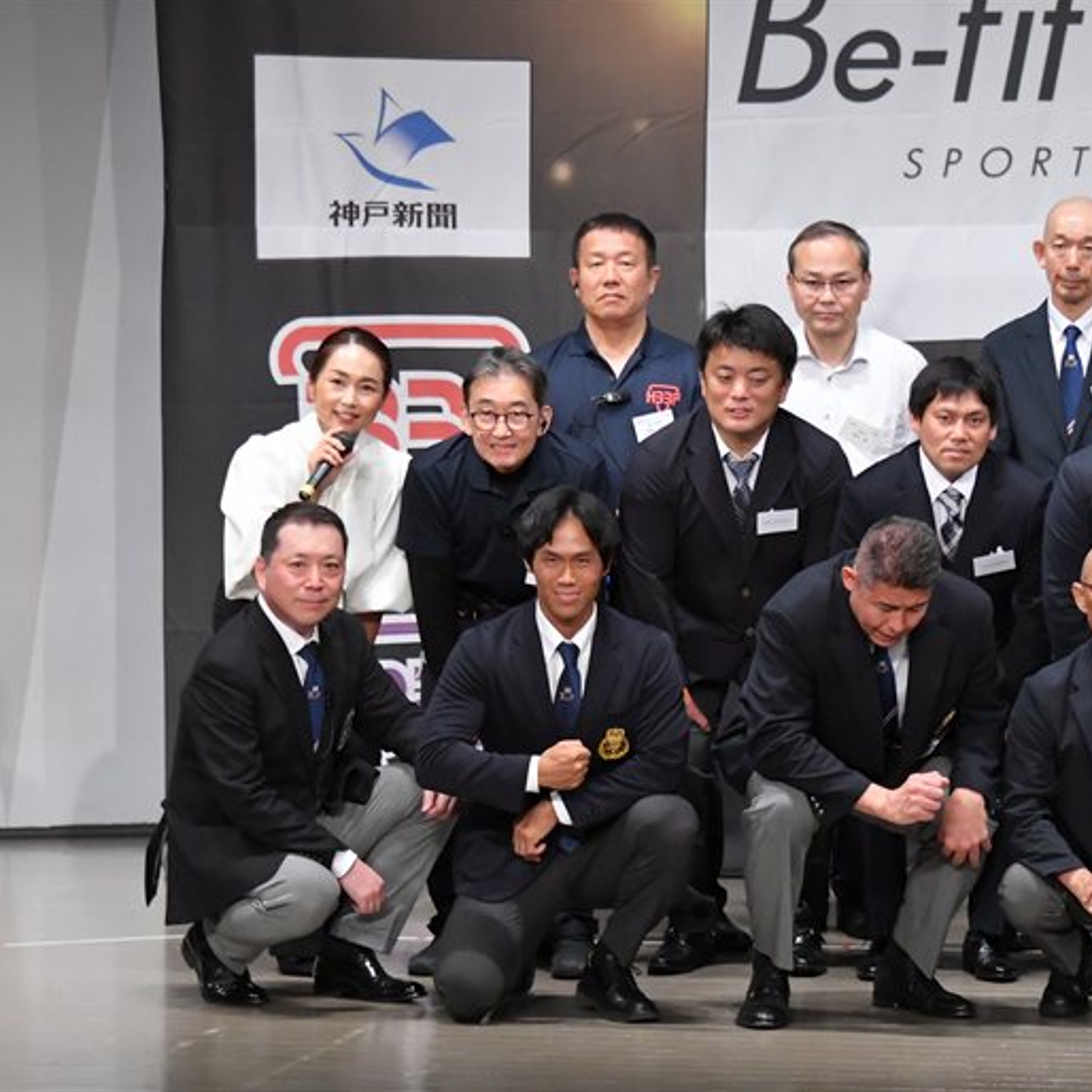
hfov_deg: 7.8
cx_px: 681
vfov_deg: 7.8
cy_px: 546
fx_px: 7959
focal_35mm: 223
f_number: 5.6
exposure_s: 1/400
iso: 6400
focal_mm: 116
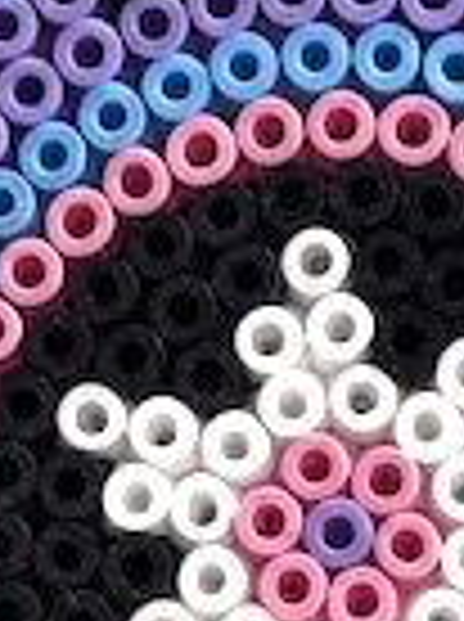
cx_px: 378
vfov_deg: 12.9
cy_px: 662
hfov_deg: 9.8
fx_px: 2707
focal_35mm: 151
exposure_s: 1/60
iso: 500
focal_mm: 5.96
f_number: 1.6
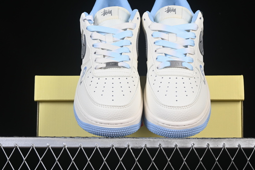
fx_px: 588
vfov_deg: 16.5
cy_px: 79
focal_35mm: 83
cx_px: 140
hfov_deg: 24.5
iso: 160
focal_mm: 50
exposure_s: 1/100
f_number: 8
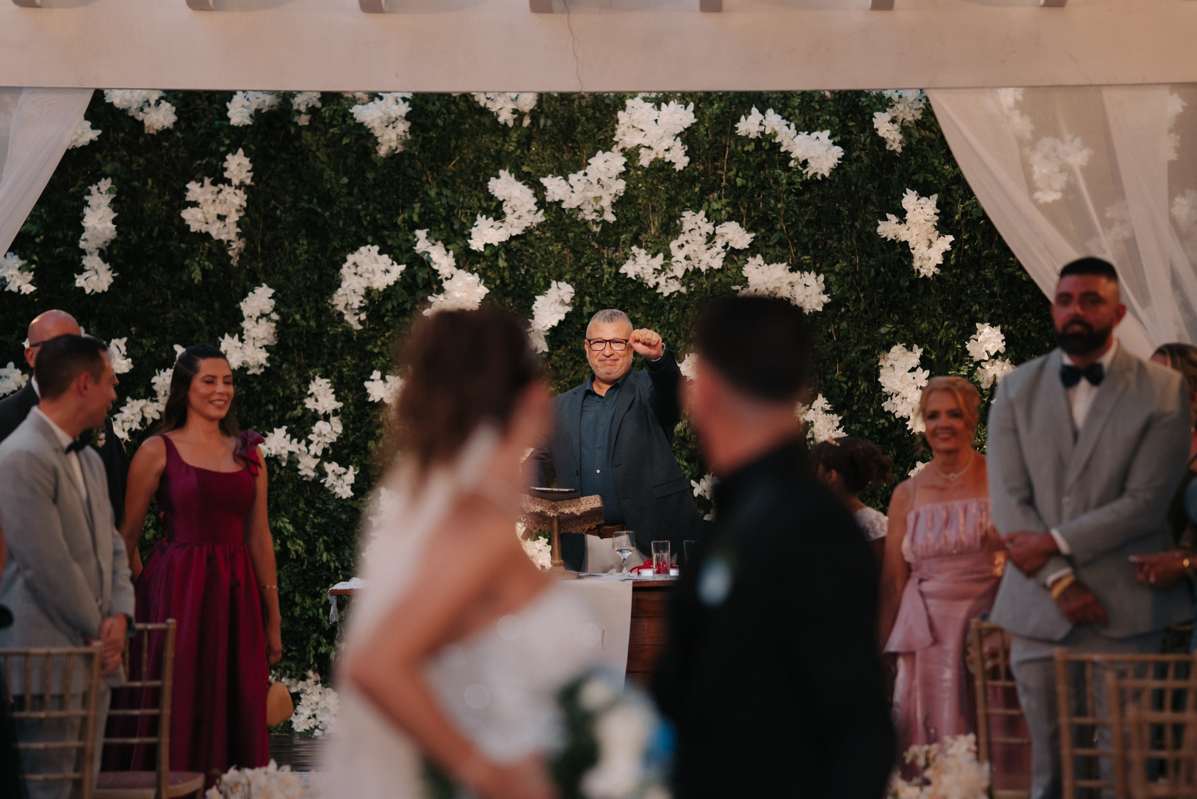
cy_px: 475
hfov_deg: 18.3
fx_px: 3724
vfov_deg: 12.2
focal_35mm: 112
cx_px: 578
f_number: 1.4
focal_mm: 85
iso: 640
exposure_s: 1/250
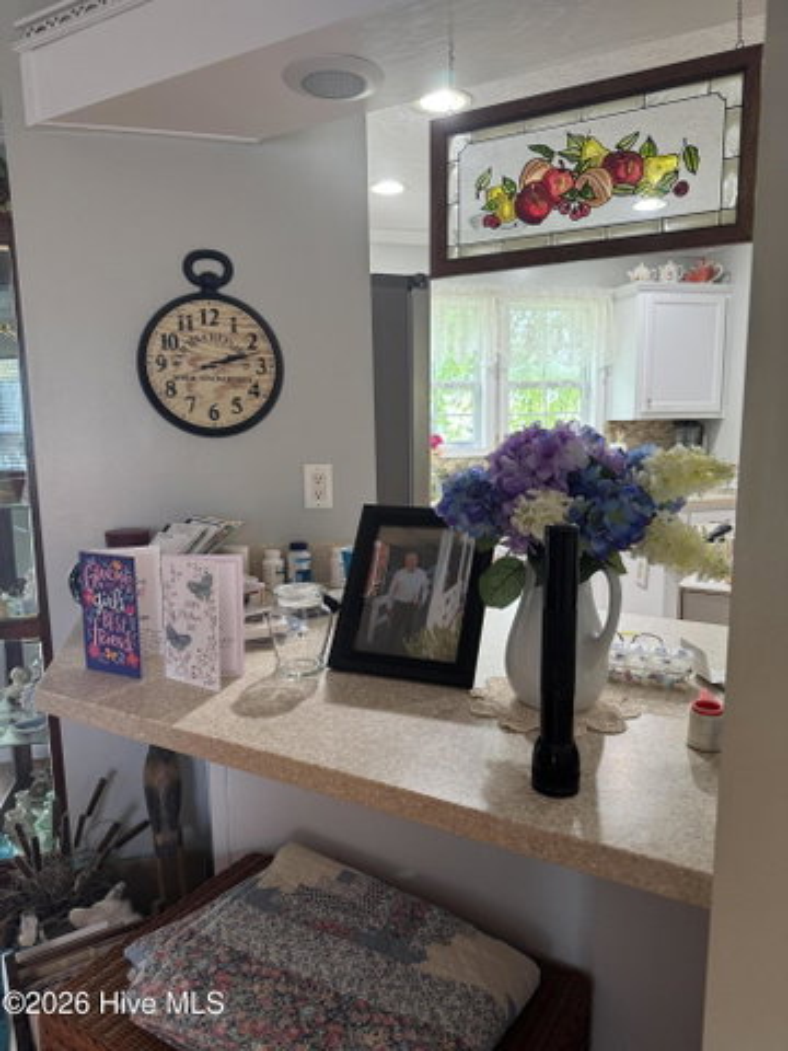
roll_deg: +1.2
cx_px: 394
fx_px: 728
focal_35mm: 24
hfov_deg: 56.8
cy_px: 526
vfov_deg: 71.6
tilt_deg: -9.1
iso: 200
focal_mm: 6.76
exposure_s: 1/60
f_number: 1.78
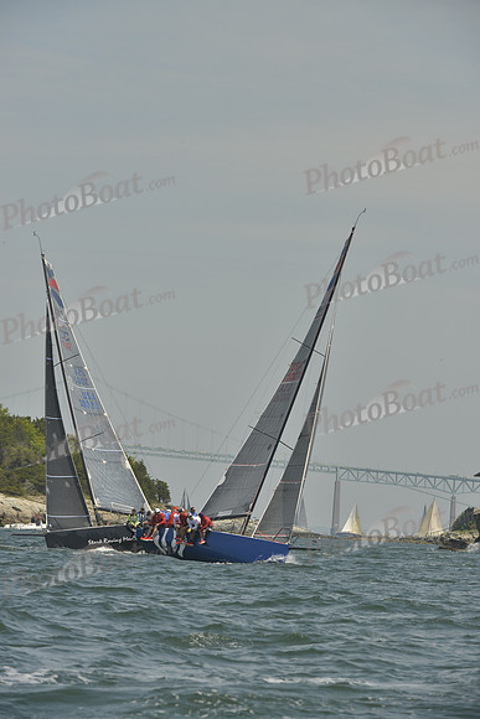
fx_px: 3997
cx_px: 240
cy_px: 360
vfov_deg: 10.3
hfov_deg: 6.9
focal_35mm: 200
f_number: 9
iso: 280
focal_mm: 200
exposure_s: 1/1000
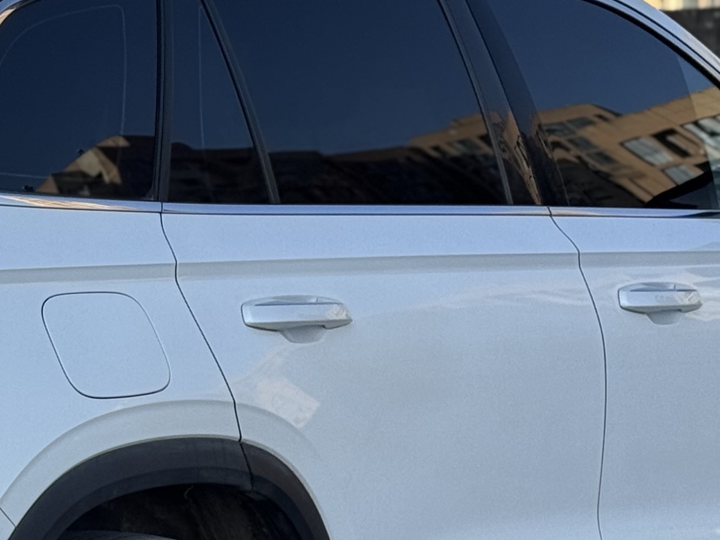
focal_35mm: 152
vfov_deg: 9.7
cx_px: -10
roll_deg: +1.4
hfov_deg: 12.8
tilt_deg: -6.7
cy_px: 442
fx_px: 3162
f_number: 1.78
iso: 64
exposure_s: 1/3425
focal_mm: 6.76
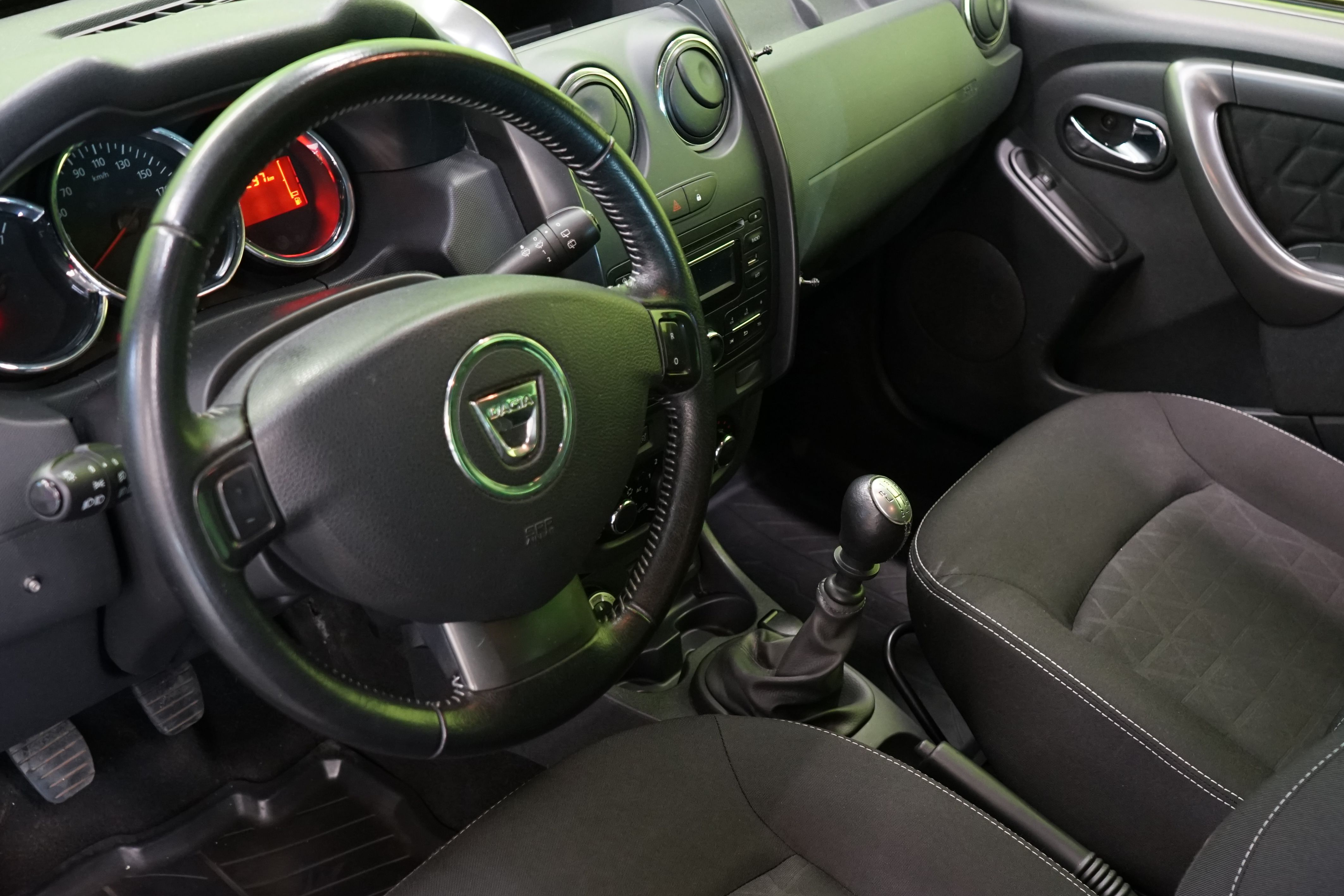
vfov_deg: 32.6
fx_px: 1530
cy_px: 506
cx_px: 747
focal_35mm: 41
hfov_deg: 47.3
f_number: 5
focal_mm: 29
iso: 2000
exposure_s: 1/20
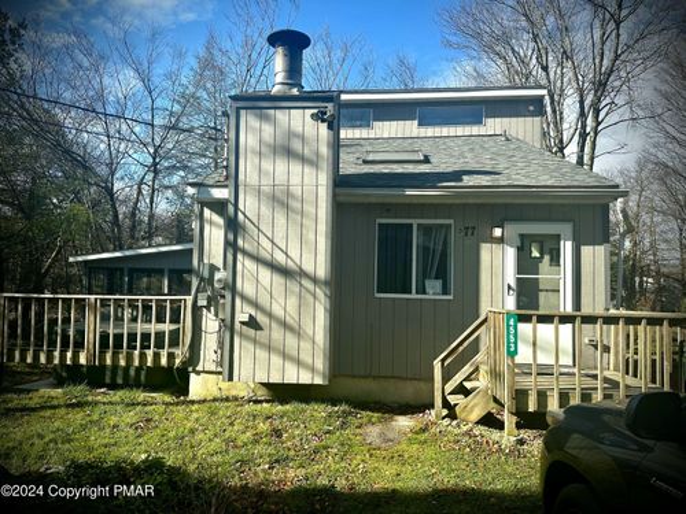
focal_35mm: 24
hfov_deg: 71.6
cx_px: 343
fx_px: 476
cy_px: 257
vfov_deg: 56.8
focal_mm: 6.86
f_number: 1.78
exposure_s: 1/2469
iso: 80
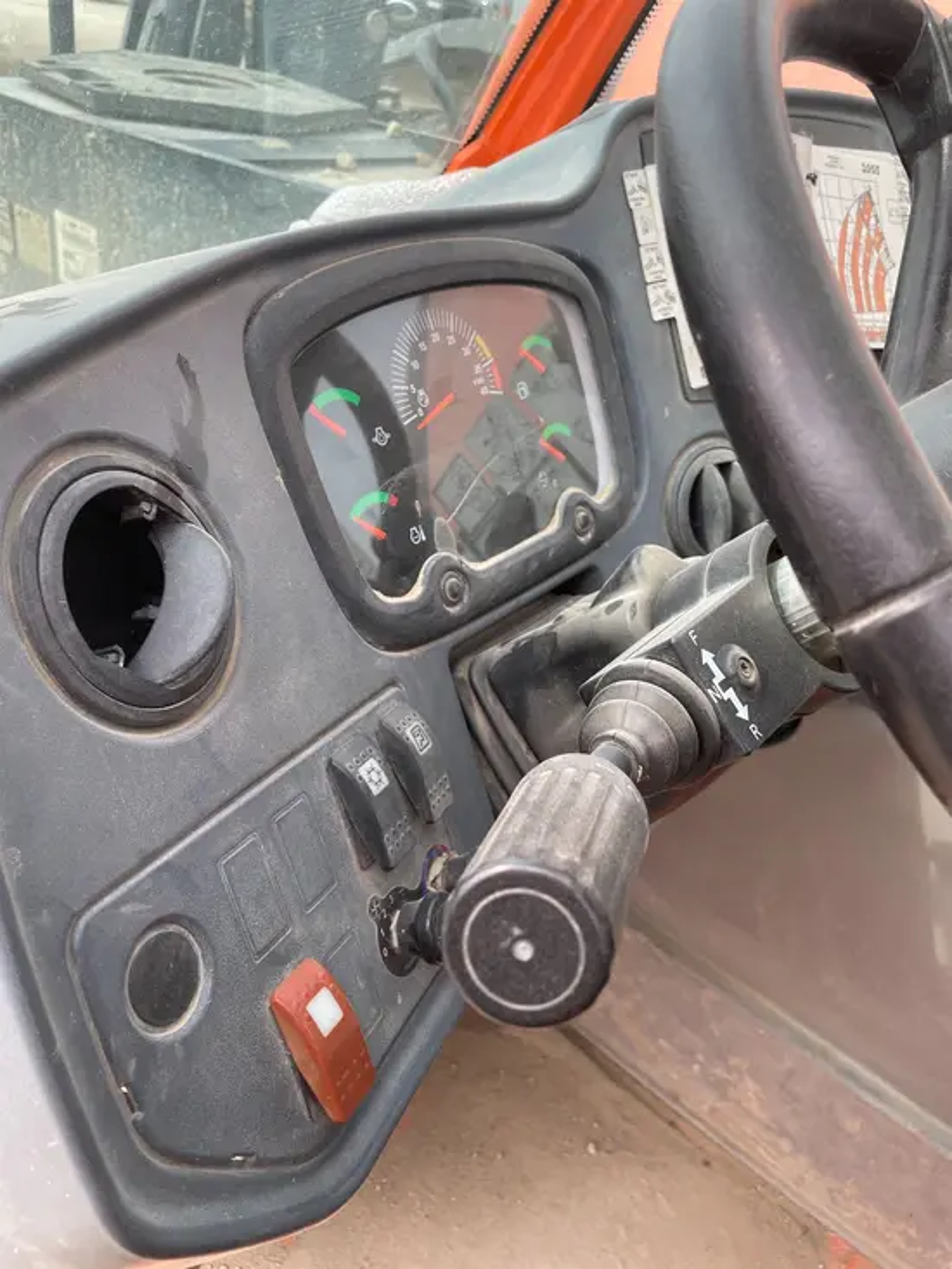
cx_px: 476
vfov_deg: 67.3
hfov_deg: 53.1
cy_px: 634
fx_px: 953
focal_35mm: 26
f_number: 1.6
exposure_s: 1/496
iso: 32
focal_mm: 4.2
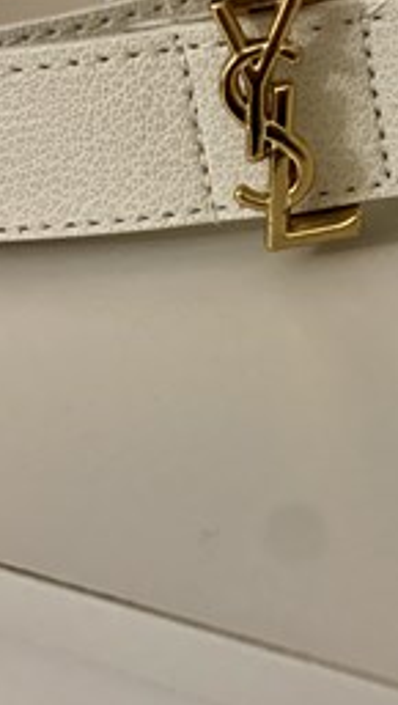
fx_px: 1703
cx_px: 360
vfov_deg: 23.1
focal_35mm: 91
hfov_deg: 13.2
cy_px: 160
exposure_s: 1/25
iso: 320
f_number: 2
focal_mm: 6
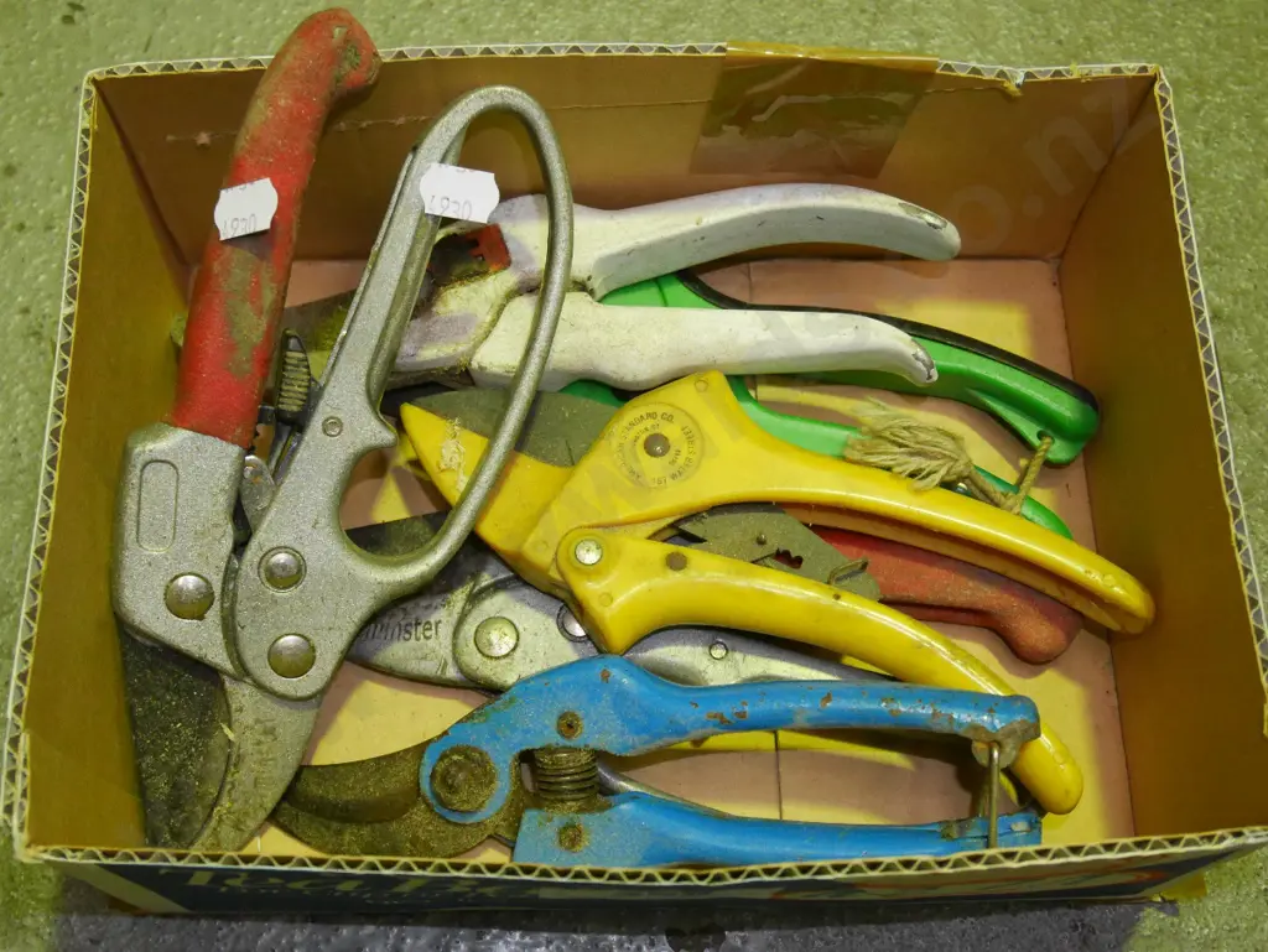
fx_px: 1686
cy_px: 476
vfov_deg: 31.5
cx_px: 634
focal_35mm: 46
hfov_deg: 41.2
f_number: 4.9
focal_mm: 23
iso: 3200
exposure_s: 1/100
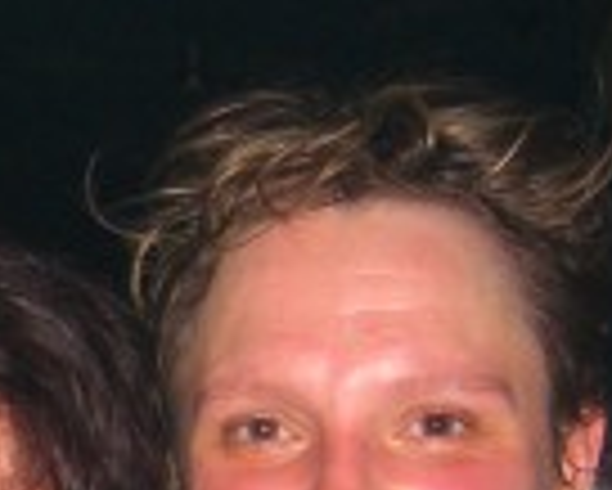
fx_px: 2973
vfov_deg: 9.1
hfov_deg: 11.4
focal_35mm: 164
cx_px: -202
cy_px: 827
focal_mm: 7.9
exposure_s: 1/60
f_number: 2.8
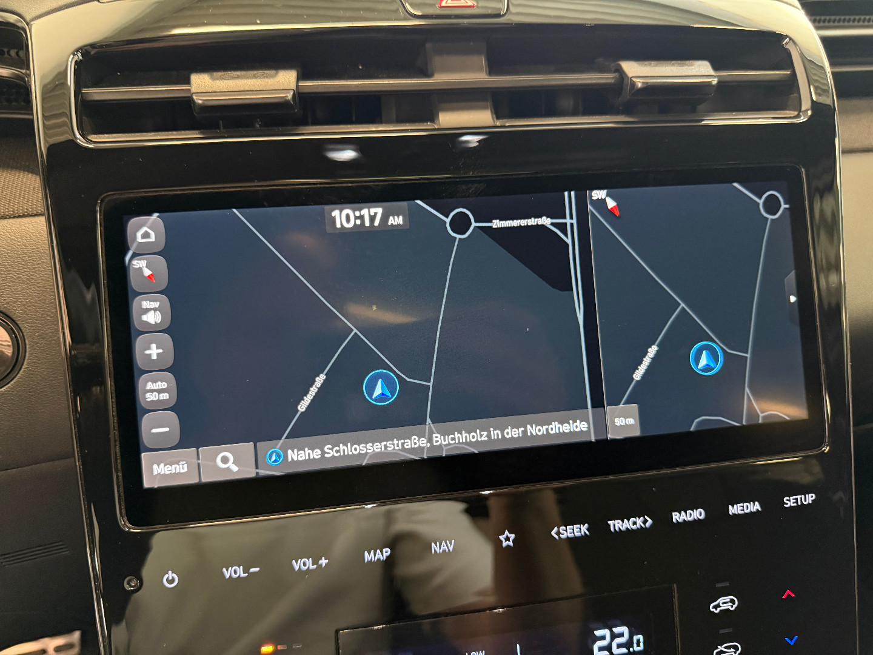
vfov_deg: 56.8
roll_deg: +0.5
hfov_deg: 71.6
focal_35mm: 24
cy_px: 328
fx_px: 605
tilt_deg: -27.9
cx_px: 436
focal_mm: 6.76
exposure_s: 1/33
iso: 800
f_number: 1.78
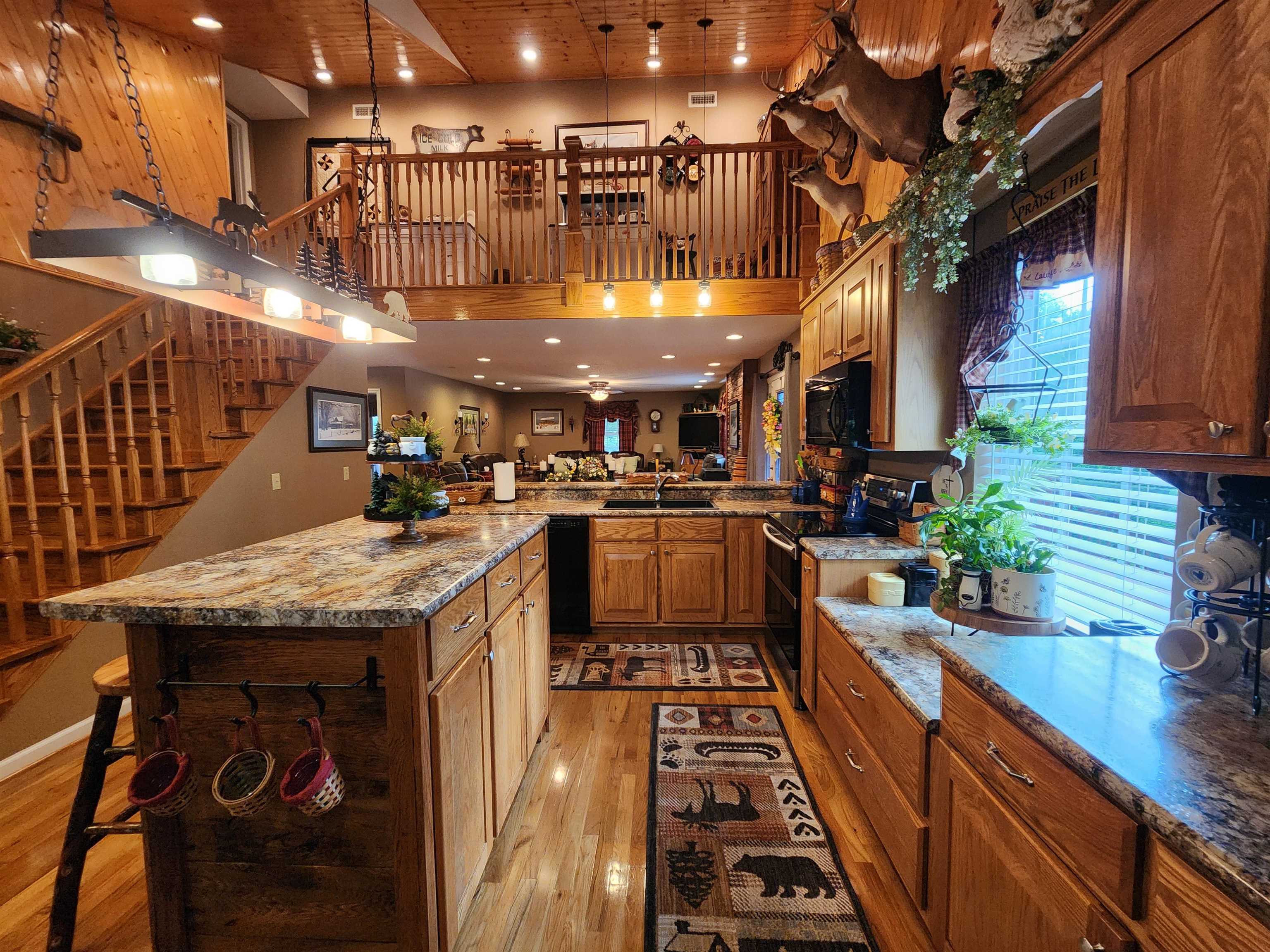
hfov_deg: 106.2
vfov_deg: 89.9
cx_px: 635
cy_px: 476
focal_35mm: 13
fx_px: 477
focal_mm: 2.2
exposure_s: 1/60
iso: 320
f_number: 2.2
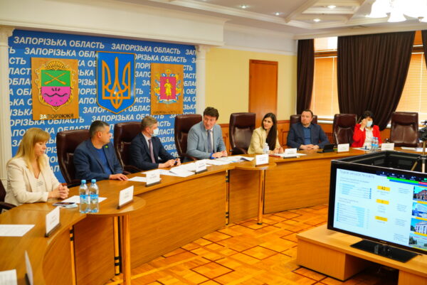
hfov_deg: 54.4
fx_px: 415
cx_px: 214
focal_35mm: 35
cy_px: 142
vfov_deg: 37.9
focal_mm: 35
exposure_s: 1/160
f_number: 2.5
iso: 1000
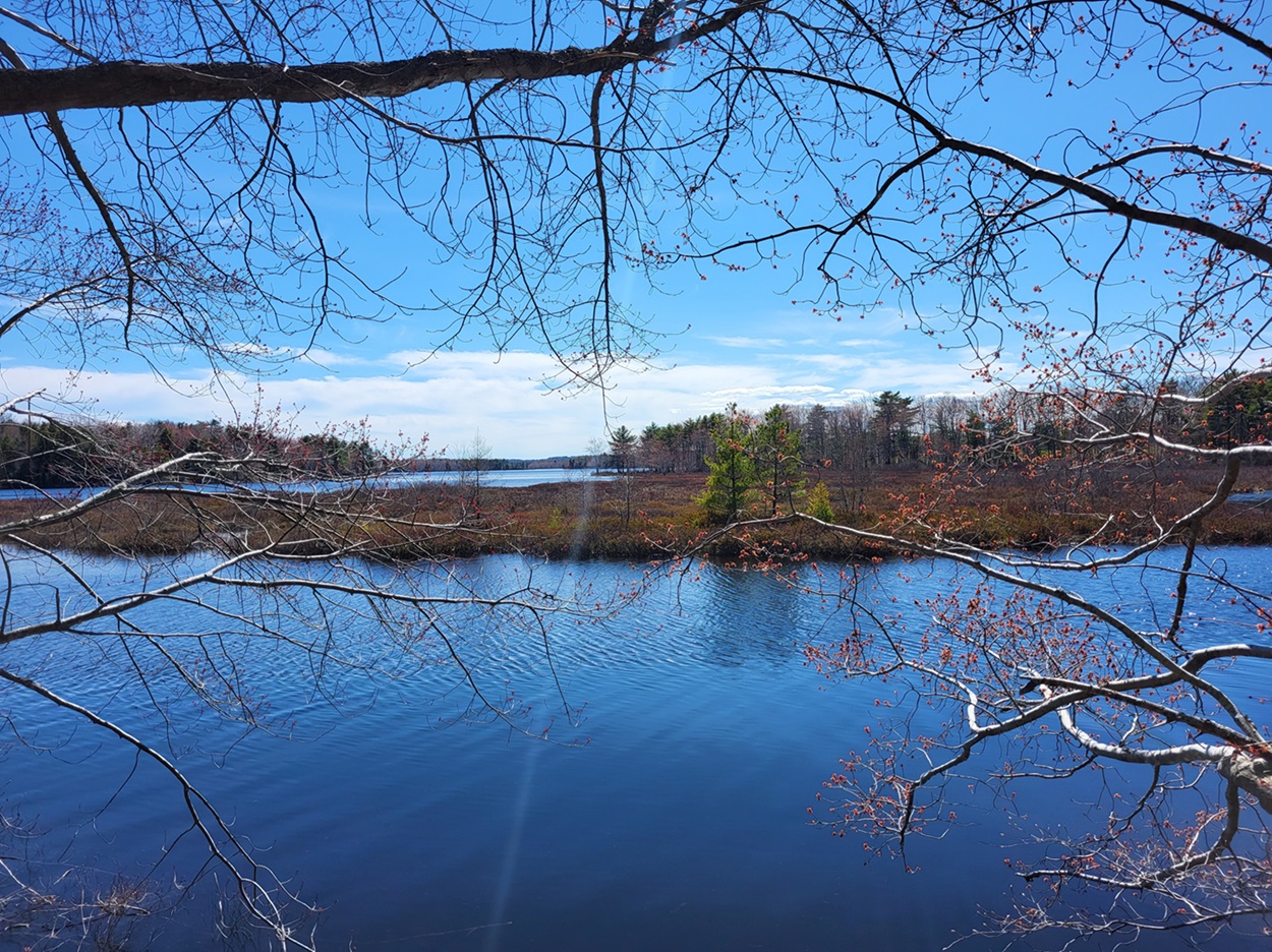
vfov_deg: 53.0
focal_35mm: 26
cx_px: 636
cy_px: 476
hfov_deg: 67.3
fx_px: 955
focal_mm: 5.4
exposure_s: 1/2782
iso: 40
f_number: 1.8
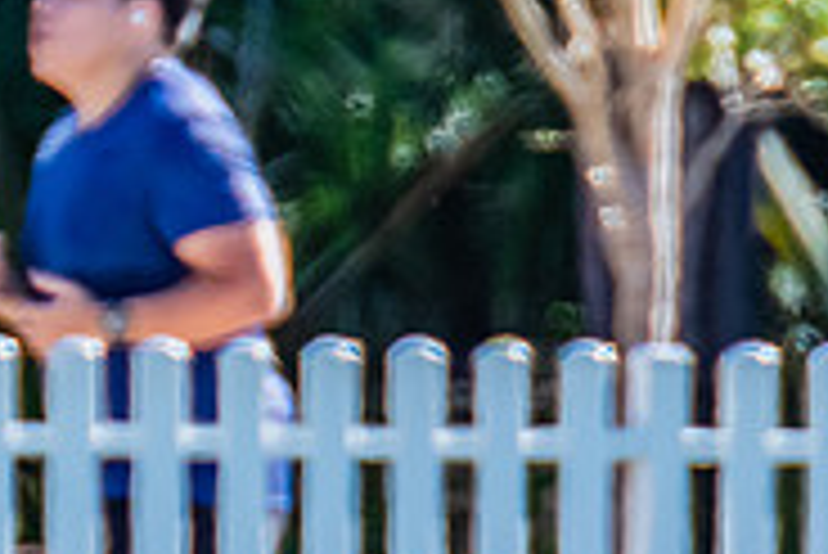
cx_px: -457
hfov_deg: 0.6
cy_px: 290
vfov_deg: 0.4
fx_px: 76395
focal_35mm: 3319
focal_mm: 600
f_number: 7.1
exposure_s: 1/1250
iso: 800
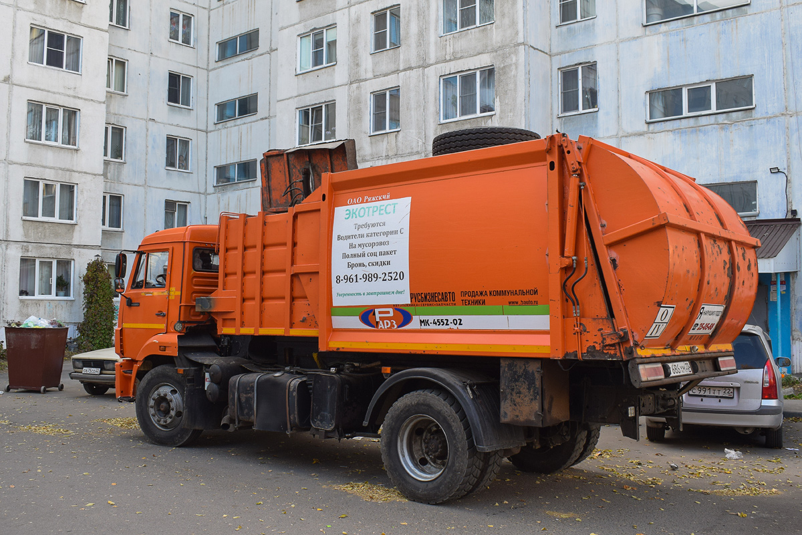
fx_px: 668
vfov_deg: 43.6
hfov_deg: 61.9
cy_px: 268
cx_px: 401
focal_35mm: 30
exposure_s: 1/160
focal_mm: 20
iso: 400
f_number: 6.3
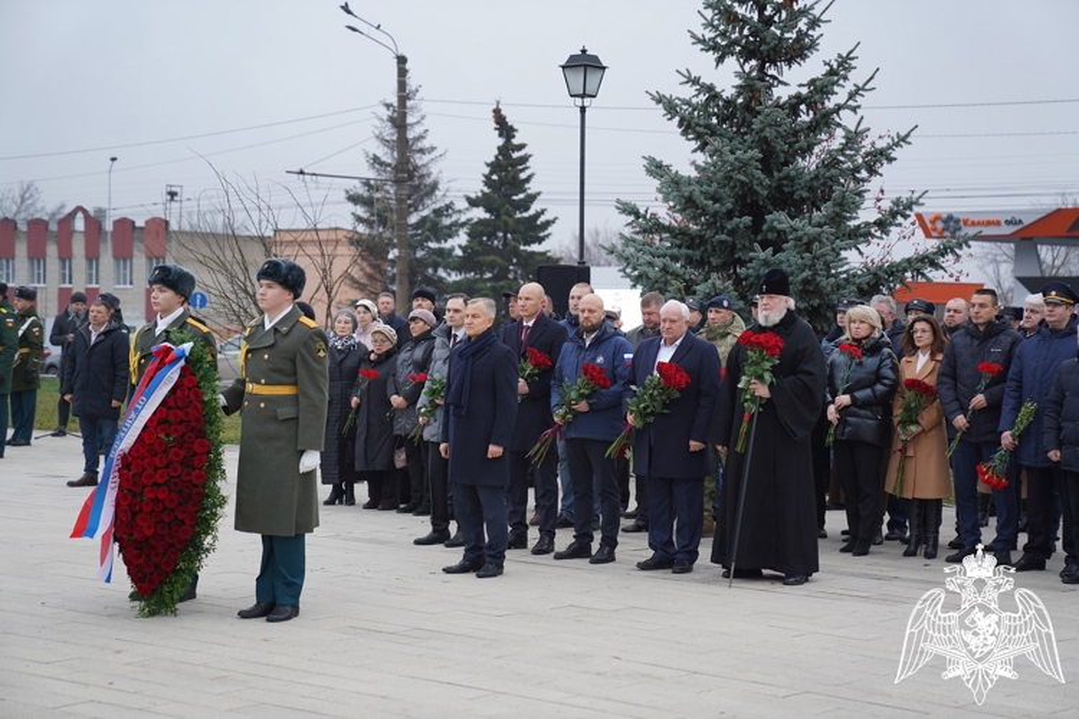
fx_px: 2098
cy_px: 360
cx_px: 540
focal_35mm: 70
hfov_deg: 28.8
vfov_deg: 19.5
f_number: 2.8
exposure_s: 1/80
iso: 160
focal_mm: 70
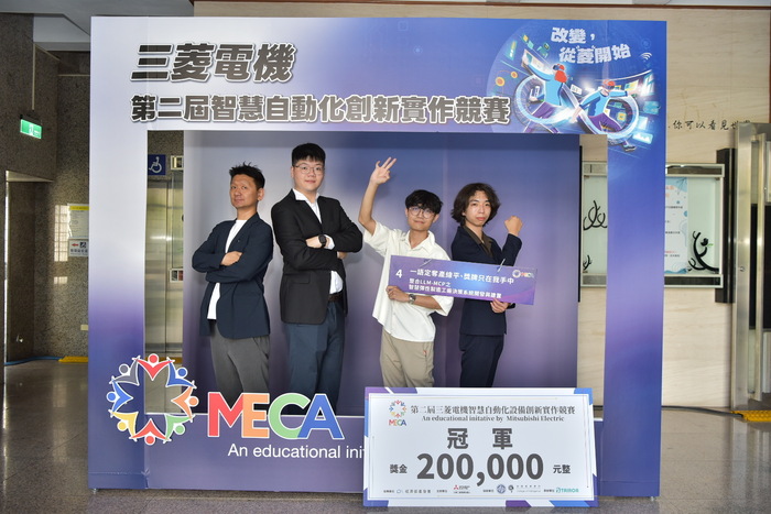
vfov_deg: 42.3
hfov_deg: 60.3
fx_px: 664
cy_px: 257
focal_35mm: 31
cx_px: 386
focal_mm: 31
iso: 400
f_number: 4.5
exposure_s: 1/160
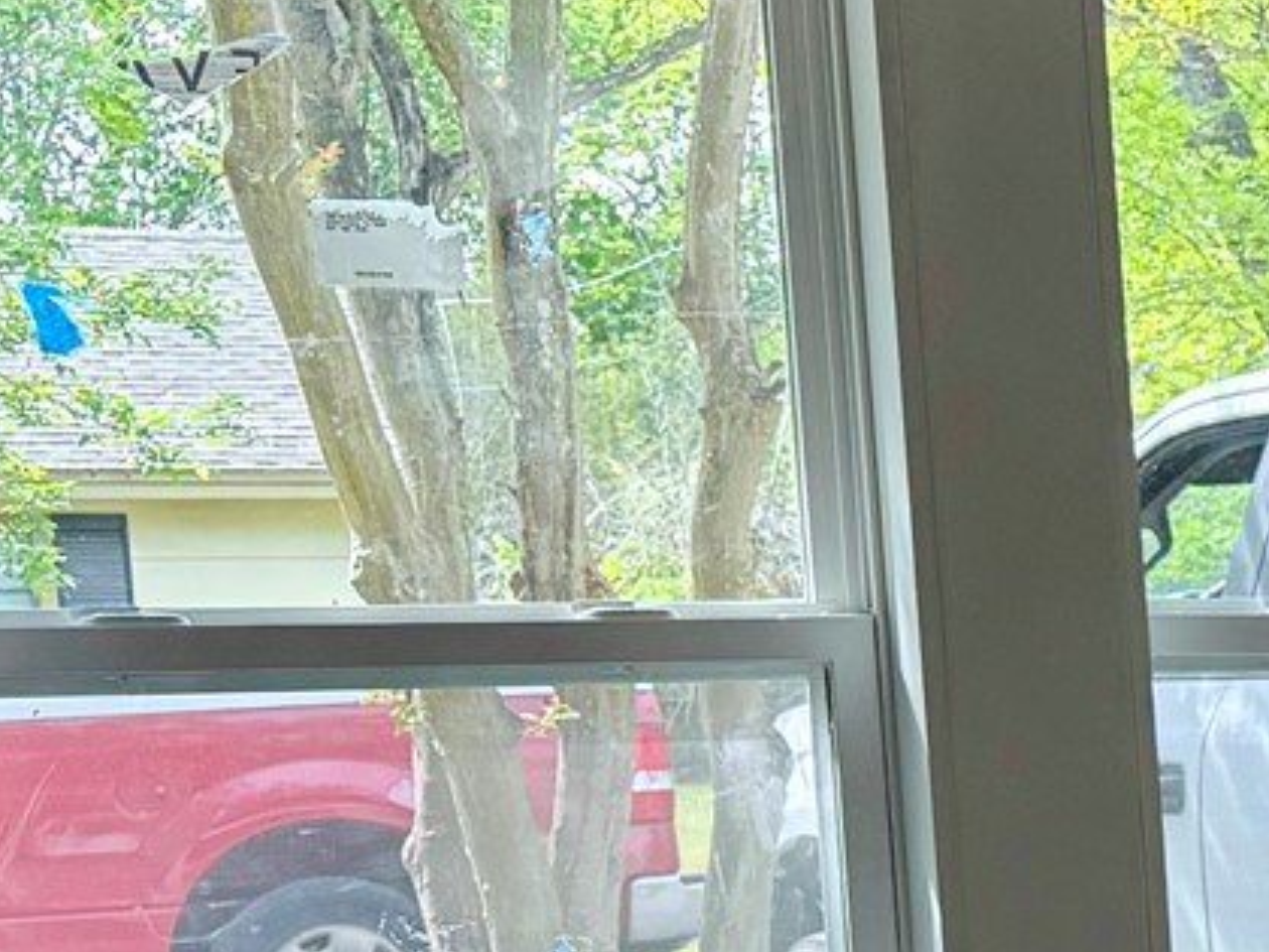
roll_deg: +2.6
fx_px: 4289
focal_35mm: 117
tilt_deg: -4.1
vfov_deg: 12.4
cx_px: 2529
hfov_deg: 14.2
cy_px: 1151
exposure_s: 1/171
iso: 80
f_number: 1.78
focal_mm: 6.76
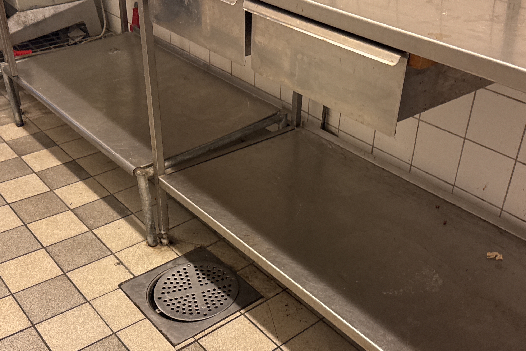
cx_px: 266
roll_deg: -0.6
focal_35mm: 40
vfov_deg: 33.4
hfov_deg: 48.5
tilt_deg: -31.7
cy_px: 188
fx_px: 584
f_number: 1.78
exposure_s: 1/50
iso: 250
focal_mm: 6.76
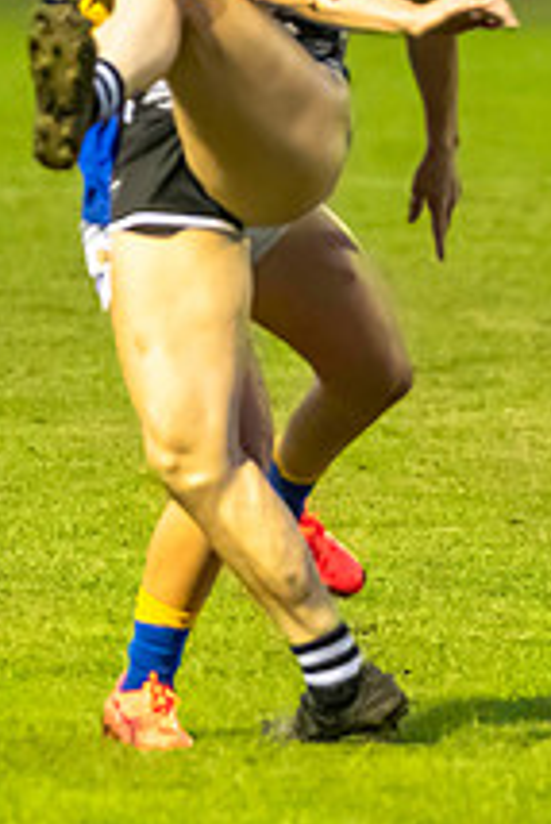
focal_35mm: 755
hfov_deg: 1.8
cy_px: 427
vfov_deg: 2.7
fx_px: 17304
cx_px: 281
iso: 7200
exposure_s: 1/1250
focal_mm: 170
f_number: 2.8
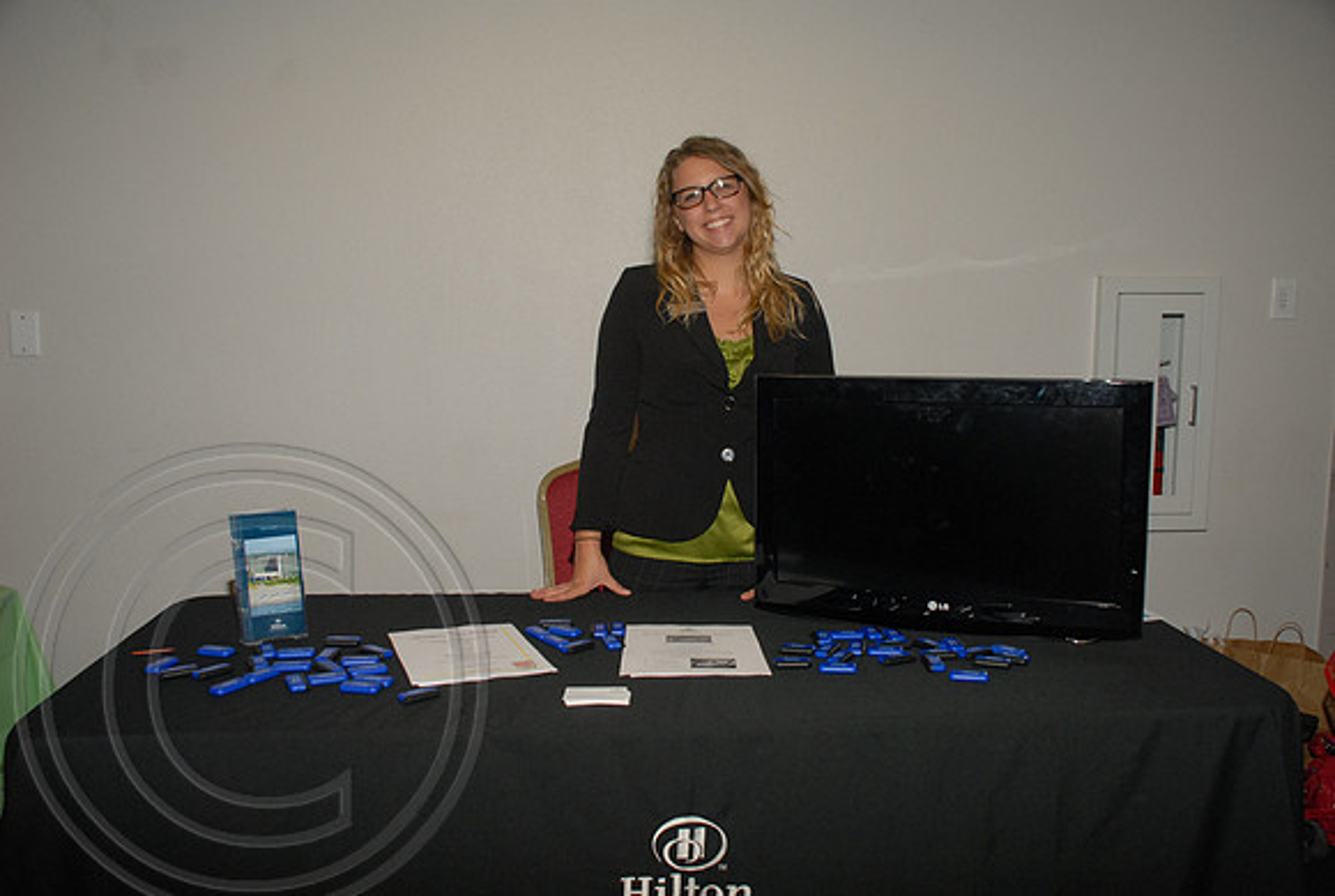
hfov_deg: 59.4
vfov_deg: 41.9
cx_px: 668
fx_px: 1170
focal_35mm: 32
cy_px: 448
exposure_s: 1/125
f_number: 5.6
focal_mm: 21
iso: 500
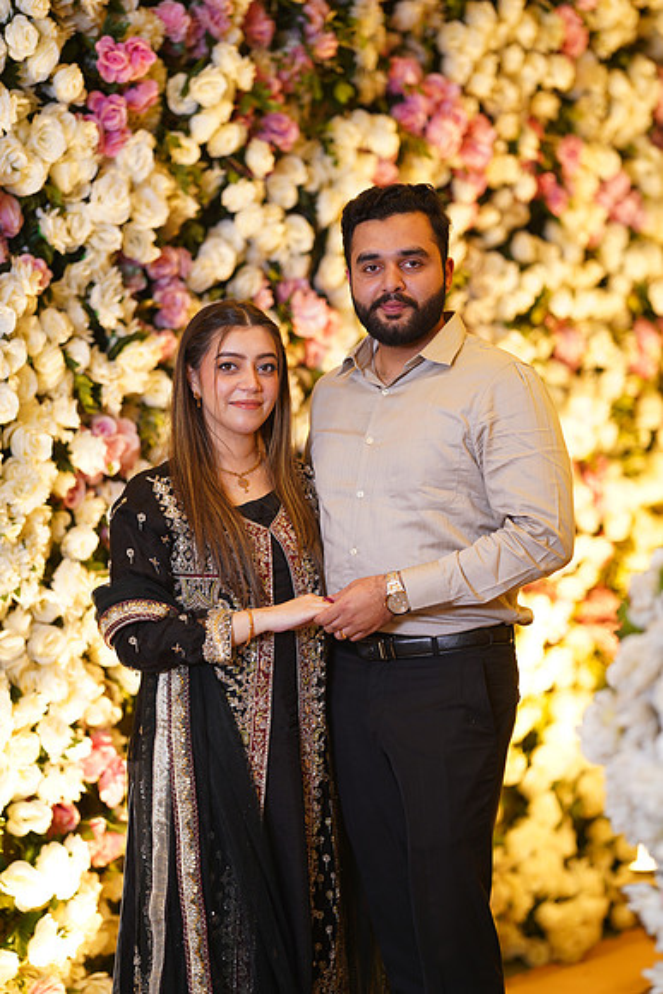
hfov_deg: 16.1
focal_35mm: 85
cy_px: 497
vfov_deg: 23.9
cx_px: 332
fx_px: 2347
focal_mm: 85
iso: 200
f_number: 1.8
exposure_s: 1/200
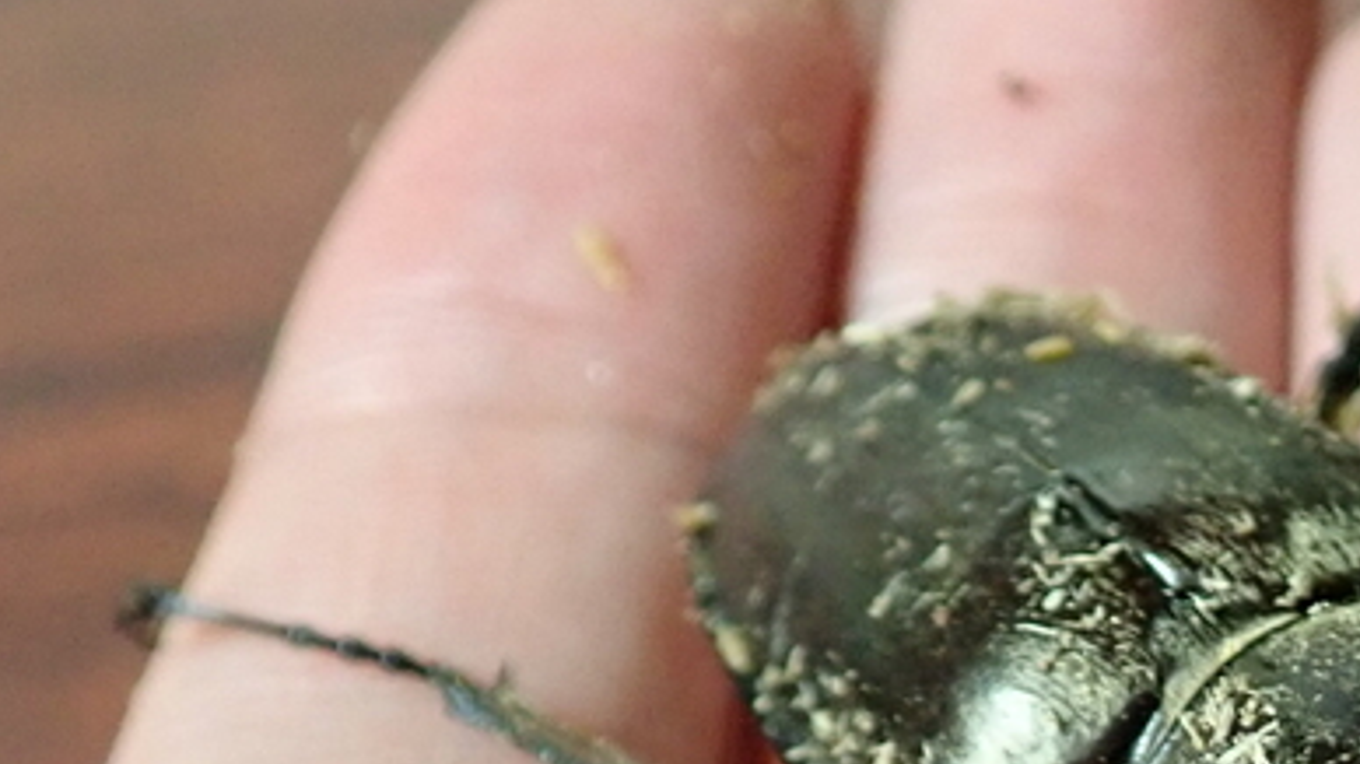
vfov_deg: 11.7
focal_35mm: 101
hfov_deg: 20.0
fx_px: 3641
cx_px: 1563
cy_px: 960
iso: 800
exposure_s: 1/40
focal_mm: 5.5
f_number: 2.3
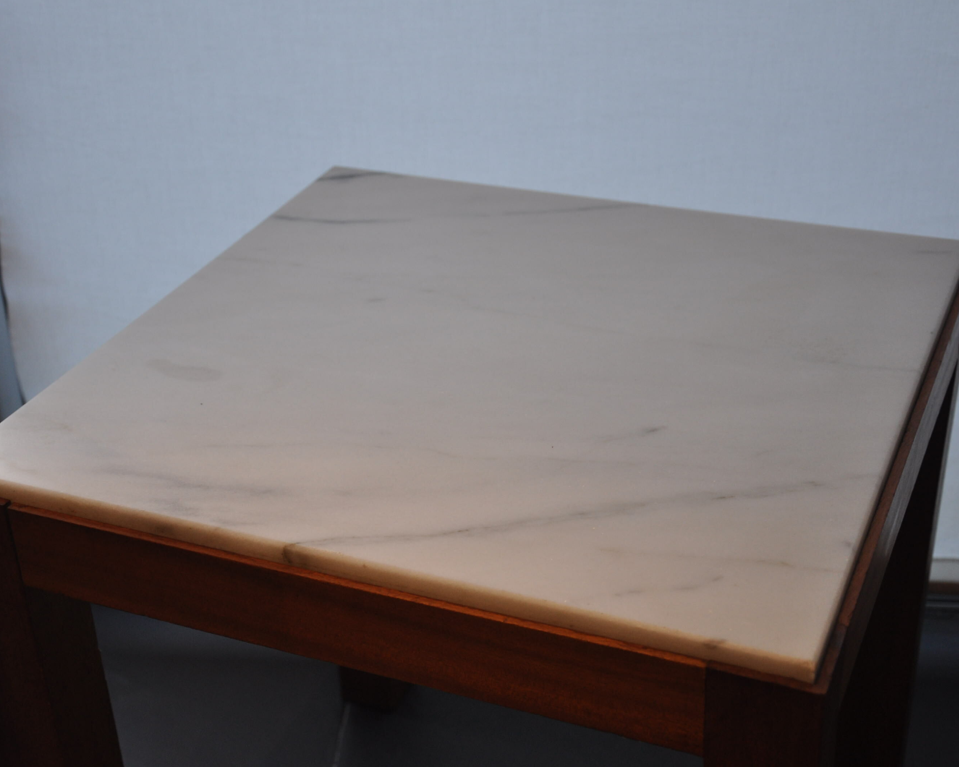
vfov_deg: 26.2
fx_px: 1646
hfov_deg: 32.5
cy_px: 384
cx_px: 430
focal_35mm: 58
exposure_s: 1/60
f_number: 4.2
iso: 500
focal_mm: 34
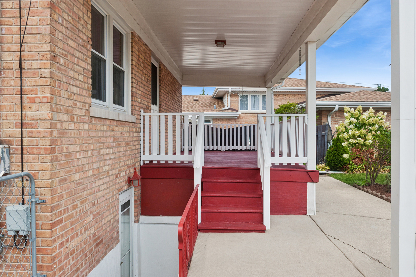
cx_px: 208
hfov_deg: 63.7
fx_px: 335
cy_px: 138
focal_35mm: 29
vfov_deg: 44.9
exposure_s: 1/500
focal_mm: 29
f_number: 8
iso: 400
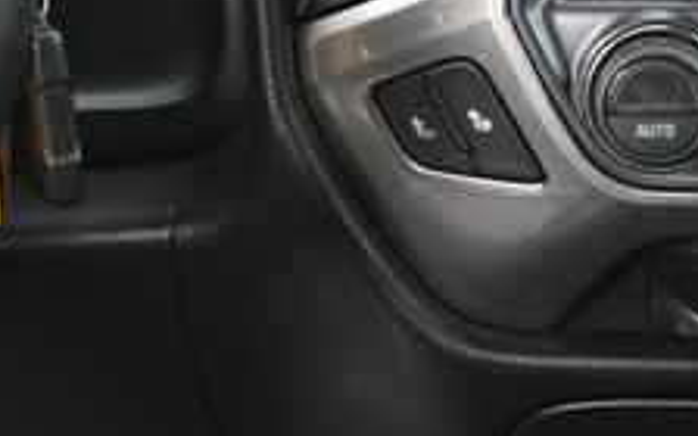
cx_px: 941
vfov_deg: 8.1
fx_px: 3071
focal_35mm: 161
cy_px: -59
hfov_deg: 12.5
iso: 2000
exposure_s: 1/125
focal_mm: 37
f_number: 5.3
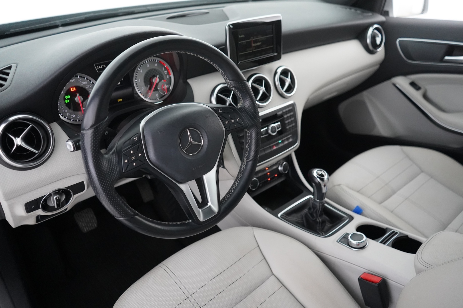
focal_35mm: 28
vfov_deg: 46.4
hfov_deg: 65.5
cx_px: 232
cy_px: 154
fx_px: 360
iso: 8000
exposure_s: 1/60
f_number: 3.5
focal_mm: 28
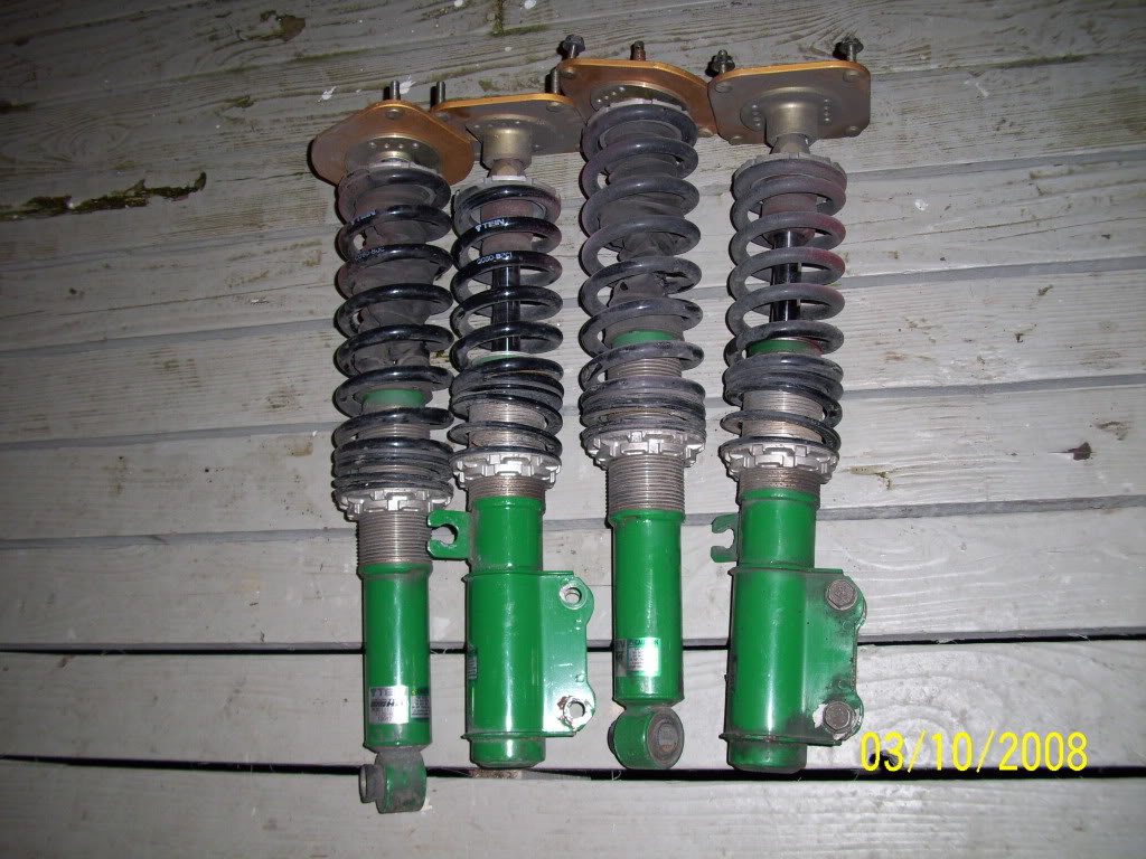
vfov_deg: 41.8
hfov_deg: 54.0
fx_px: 1126
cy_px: 430
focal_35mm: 34
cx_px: 573
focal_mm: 5.7
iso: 100
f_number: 2.9
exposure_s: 1/40
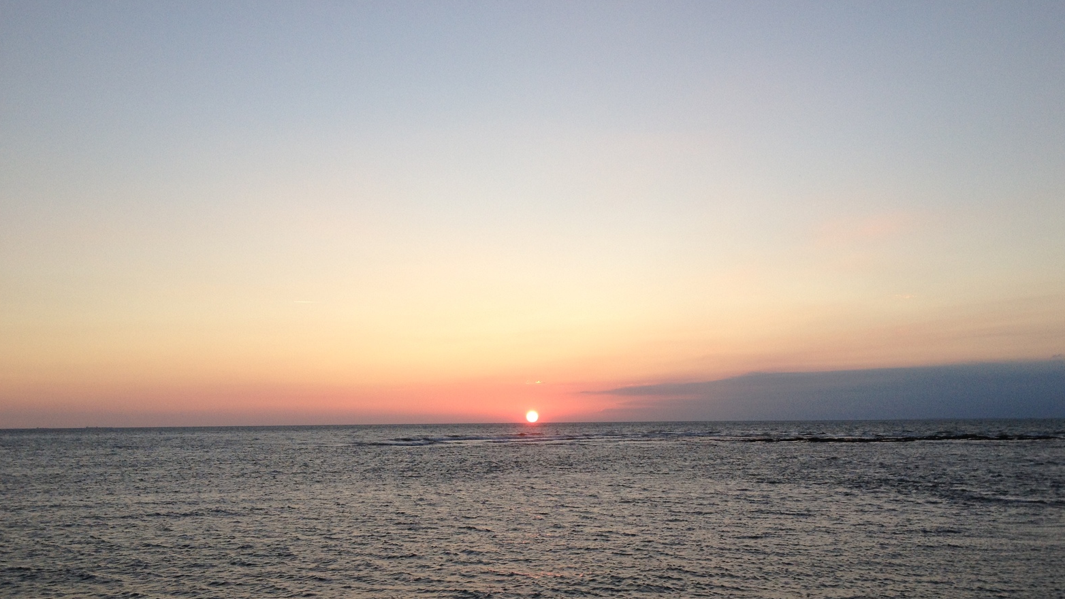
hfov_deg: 51.6
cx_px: 543
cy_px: 375
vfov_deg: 30.3
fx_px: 1101
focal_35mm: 39
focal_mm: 4.28
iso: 50
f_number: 2.4
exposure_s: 1/302
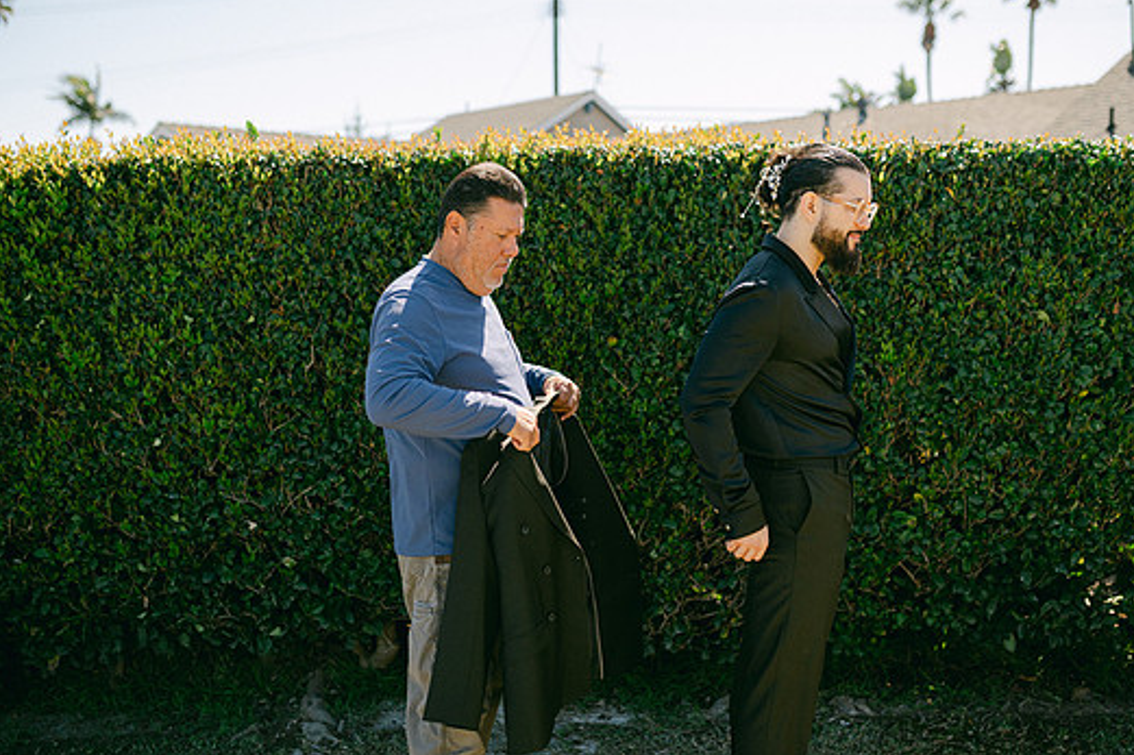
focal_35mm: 39
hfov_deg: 49.5
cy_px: 360
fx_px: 1228
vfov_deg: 34.2
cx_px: 607
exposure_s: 1/8000
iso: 400
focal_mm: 35
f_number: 2
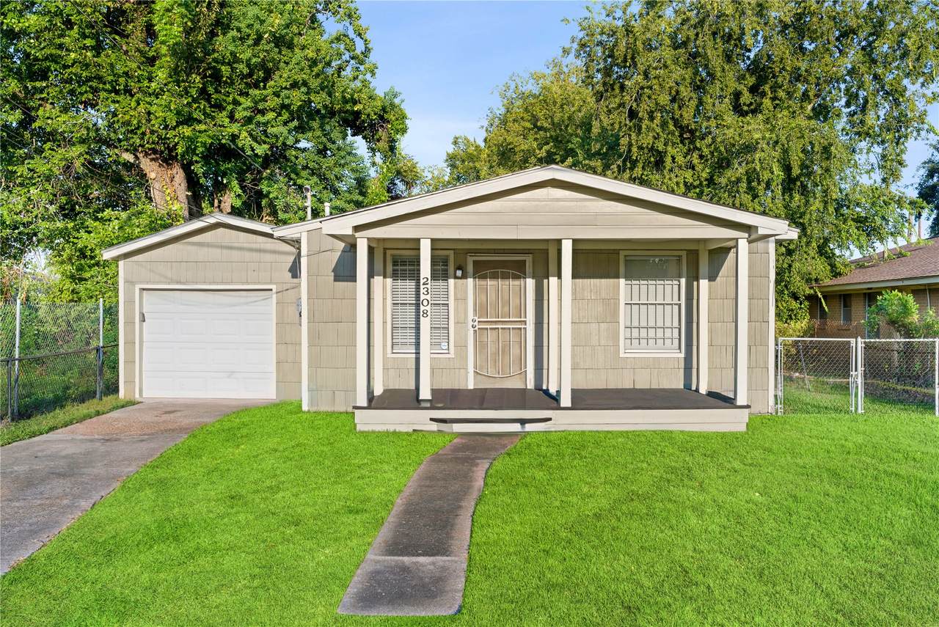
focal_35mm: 31
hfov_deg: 60.3
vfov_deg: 42.4
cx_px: 470
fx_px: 809
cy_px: 314
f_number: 8
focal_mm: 31
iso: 100
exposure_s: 1/80
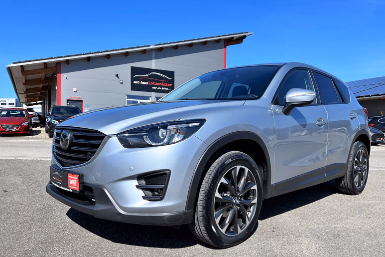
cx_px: 196
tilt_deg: -0.8
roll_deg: -1.0
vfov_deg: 46.4
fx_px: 299
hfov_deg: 65.5
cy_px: 133
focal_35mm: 28
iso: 50
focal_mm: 5.7
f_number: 1.5
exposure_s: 1/3165
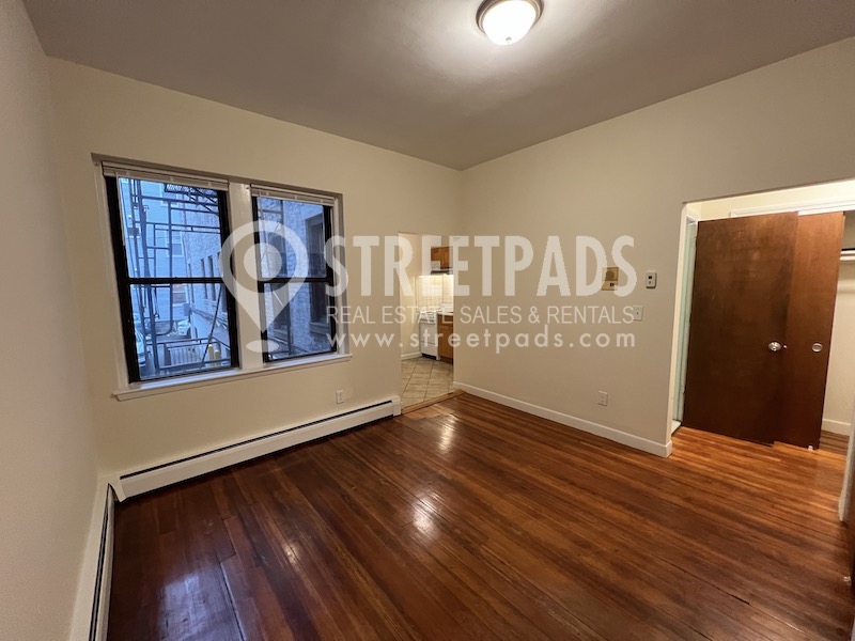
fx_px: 321
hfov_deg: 106.2
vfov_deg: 89.9
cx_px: 428
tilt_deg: -7.4
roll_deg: +0.7
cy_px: 320
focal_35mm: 13
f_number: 1.8
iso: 400
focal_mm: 1.57
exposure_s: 1/60
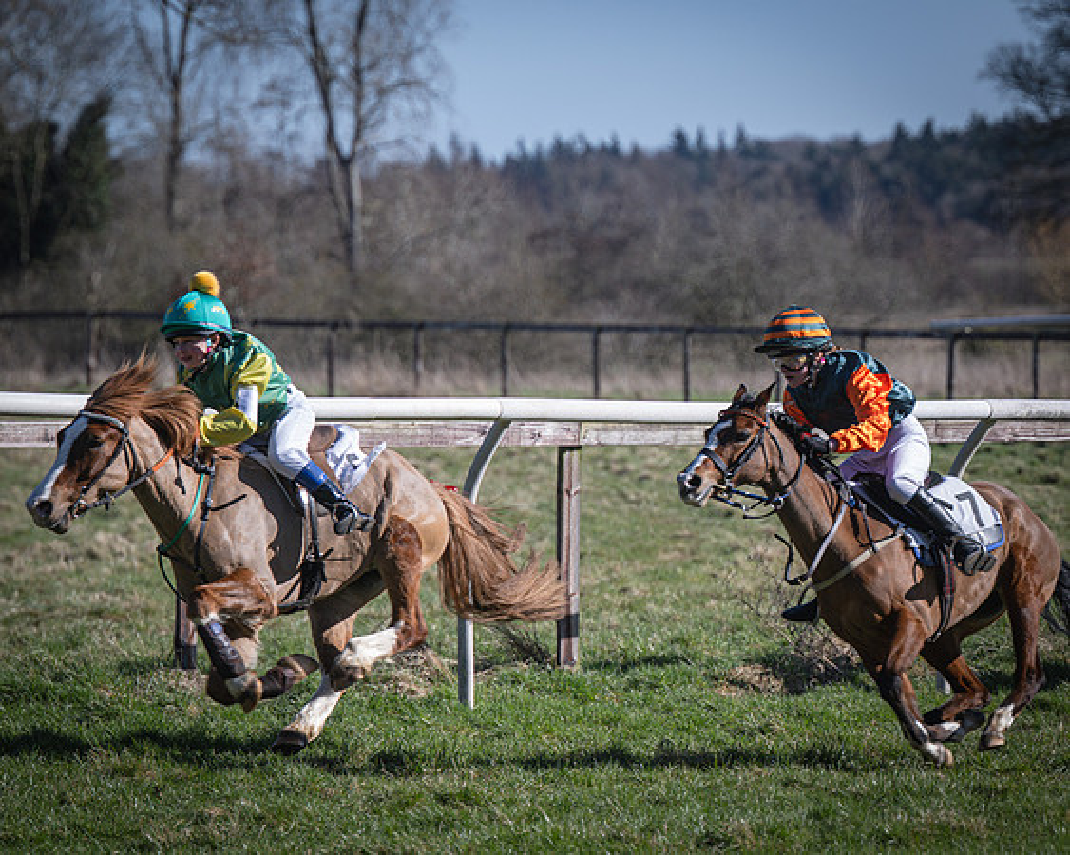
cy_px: 428
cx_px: 428
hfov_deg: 7.2
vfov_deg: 5.7
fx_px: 8560
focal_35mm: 270
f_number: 4
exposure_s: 1/1000
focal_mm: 160
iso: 125
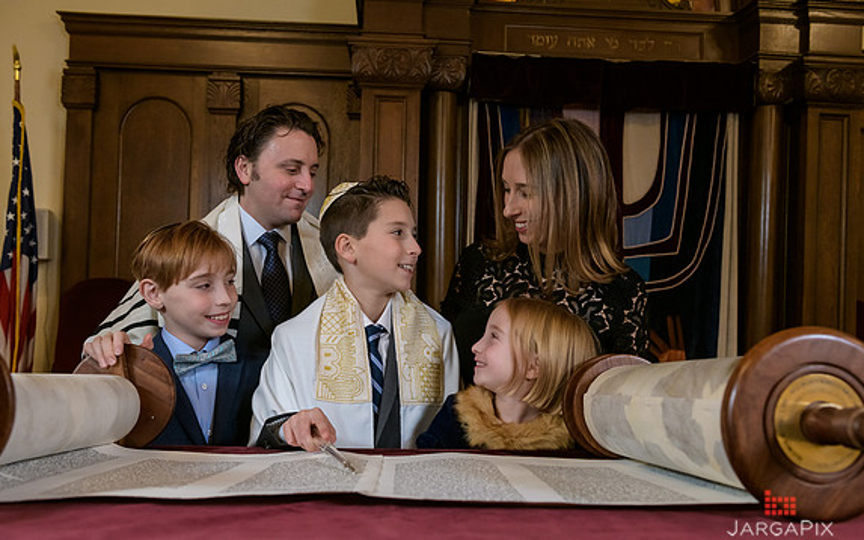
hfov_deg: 58.1
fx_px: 777
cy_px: 277
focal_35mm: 33
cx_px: 434
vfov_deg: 38.3
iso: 1600
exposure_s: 1/125
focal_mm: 32
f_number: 5.6
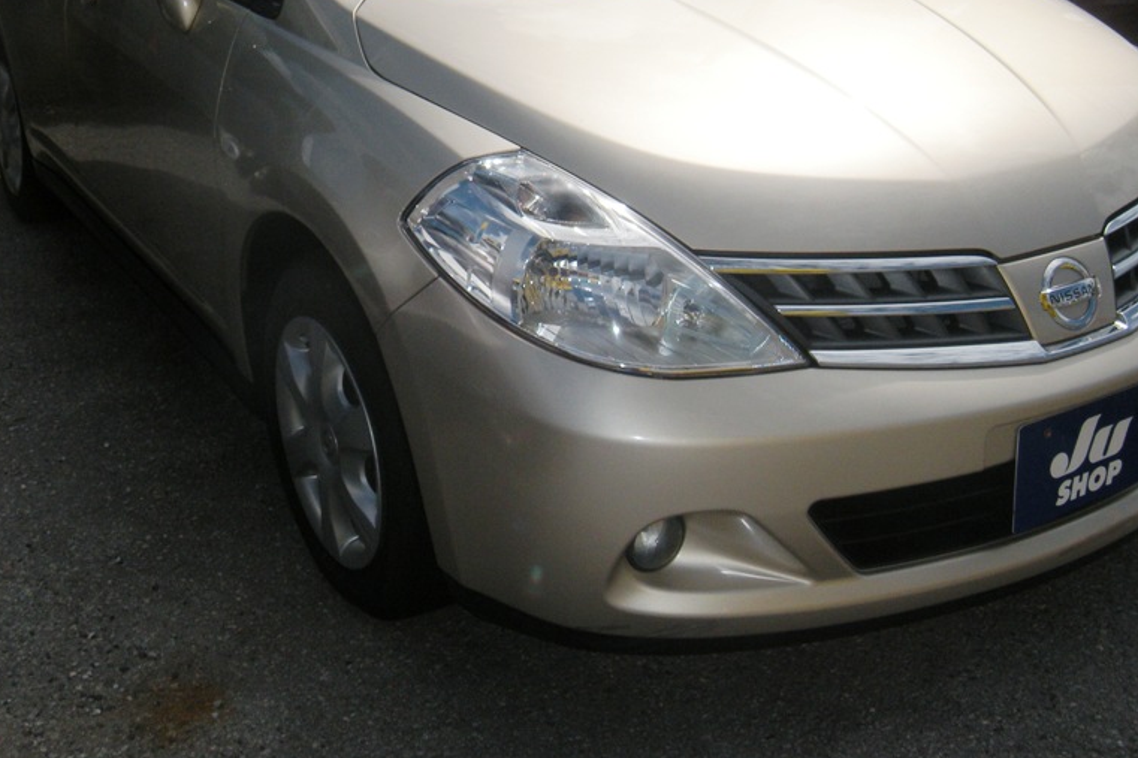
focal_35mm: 49
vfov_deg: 27.2
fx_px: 1549
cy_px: 197
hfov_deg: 40.3
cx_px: 601
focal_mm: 5.9
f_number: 6.4
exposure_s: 1/882
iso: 89
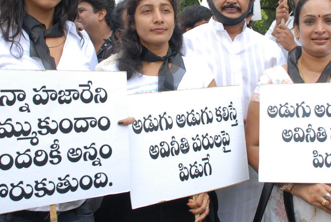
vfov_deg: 28.6
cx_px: 178
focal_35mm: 47
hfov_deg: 41.8
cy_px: 78
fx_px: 433
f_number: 5.6
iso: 200
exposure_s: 1/125
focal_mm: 20
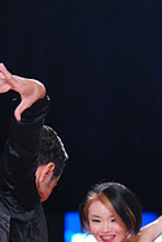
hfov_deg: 4.3
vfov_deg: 6.4
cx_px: 125
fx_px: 2136
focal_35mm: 317
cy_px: 364
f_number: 2.8
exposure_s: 1/400
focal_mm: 102
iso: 1000
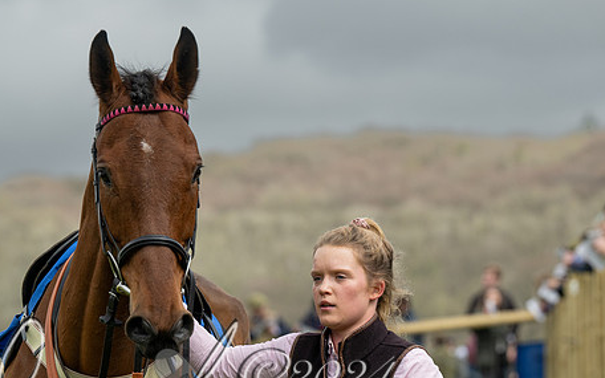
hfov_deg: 8.2
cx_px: 238
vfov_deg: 5.1
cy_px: 259
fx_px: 4204
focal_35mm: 255
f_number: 5
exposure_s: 1/2000
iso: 400
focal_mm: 155
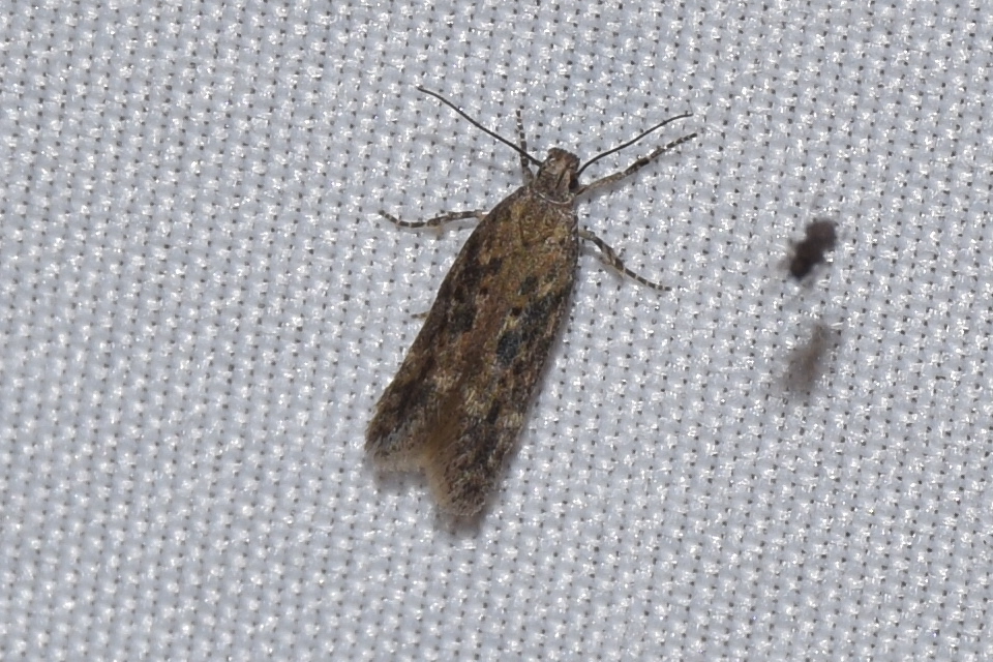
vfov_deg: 6.5
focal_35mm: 210
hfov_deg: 9.8
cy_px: 331
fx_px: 5792
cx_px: 496
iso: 100
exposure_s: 1/160
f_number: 13
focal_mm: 140
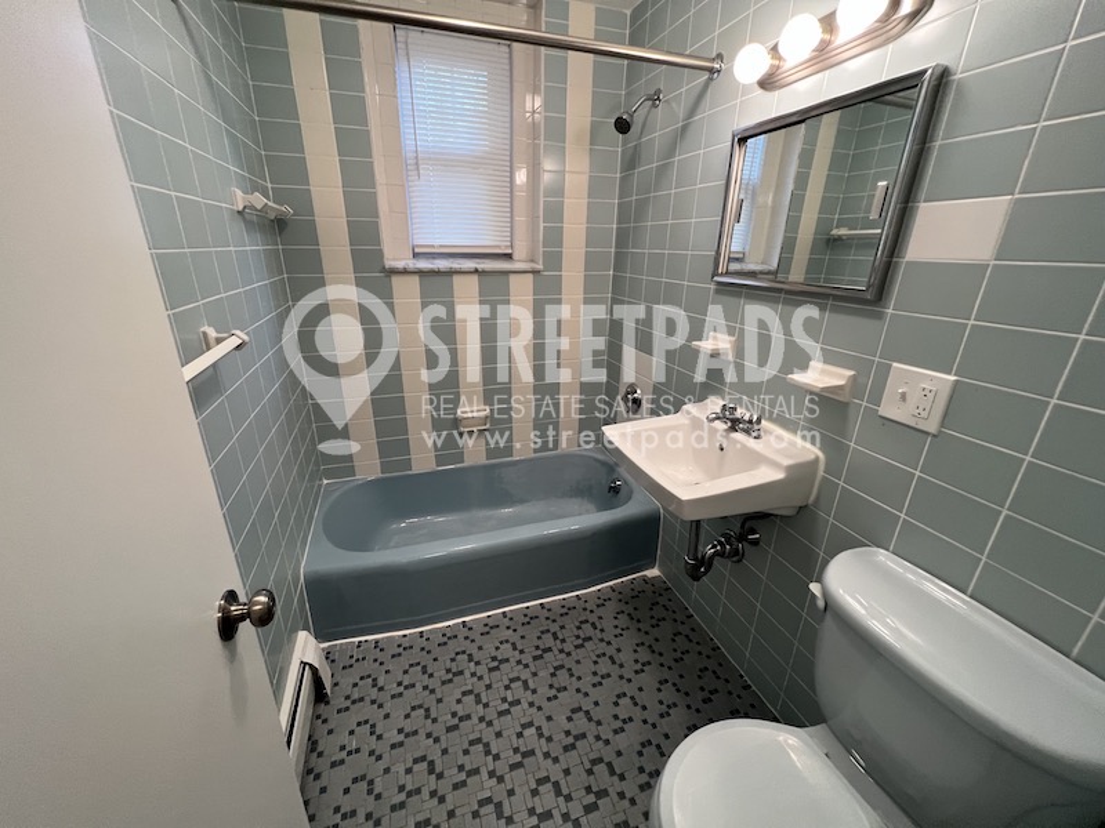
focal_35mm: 13
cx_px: 552
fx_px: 415
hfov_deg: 106.2
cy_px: 414
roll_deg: -2.1
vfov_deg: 89.9
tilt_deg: -20.6
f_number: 1.8
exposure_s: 1/120
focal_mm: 1.57
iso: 200
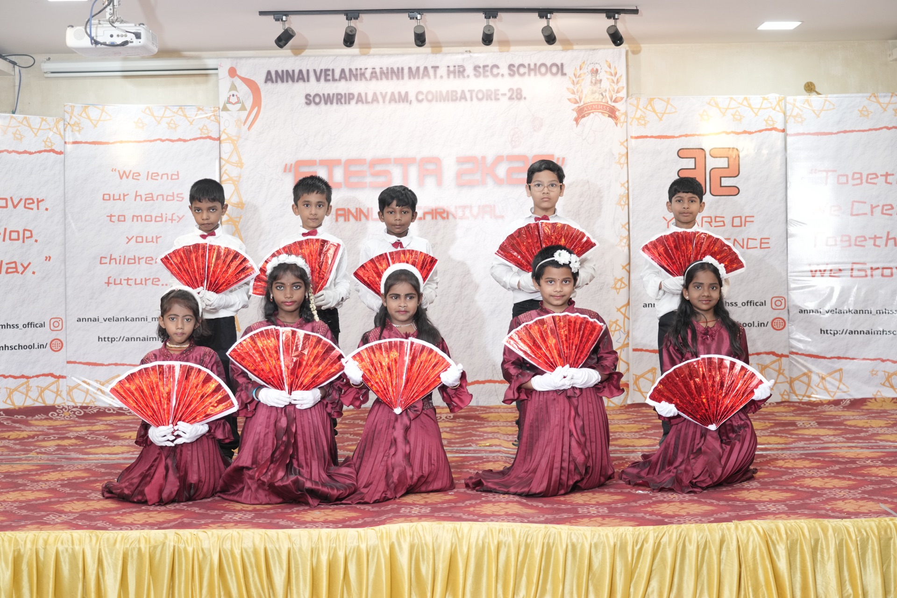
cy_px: 299
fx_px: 1271
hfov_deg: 38.9
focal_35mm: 51
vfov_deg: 26.5
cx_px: 448
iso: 800
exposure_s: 1/100
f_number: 4
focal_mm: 51
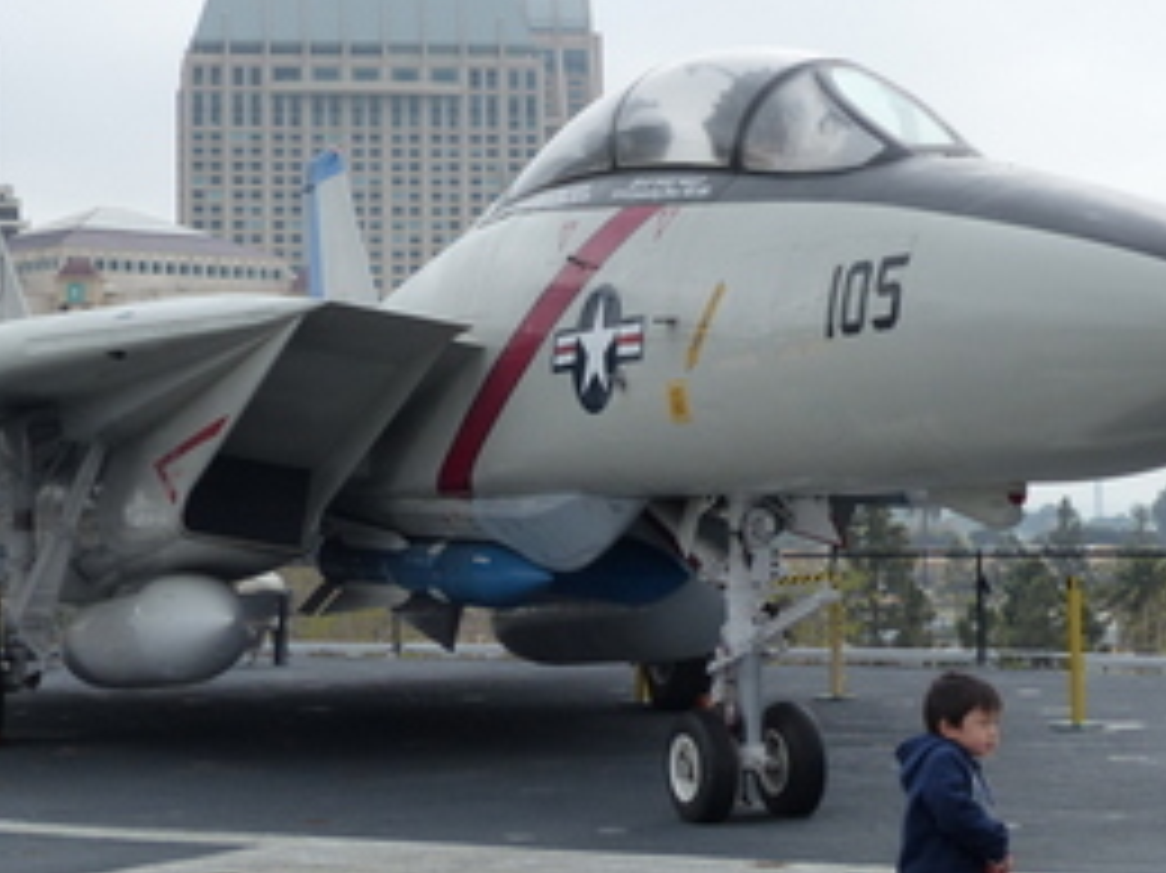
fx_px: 2862
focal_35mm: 85
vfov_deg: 17.3
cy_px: 324
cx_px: 608
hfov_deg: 23.0
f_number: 4
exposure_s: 1/1000
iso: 160
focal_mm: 9.9
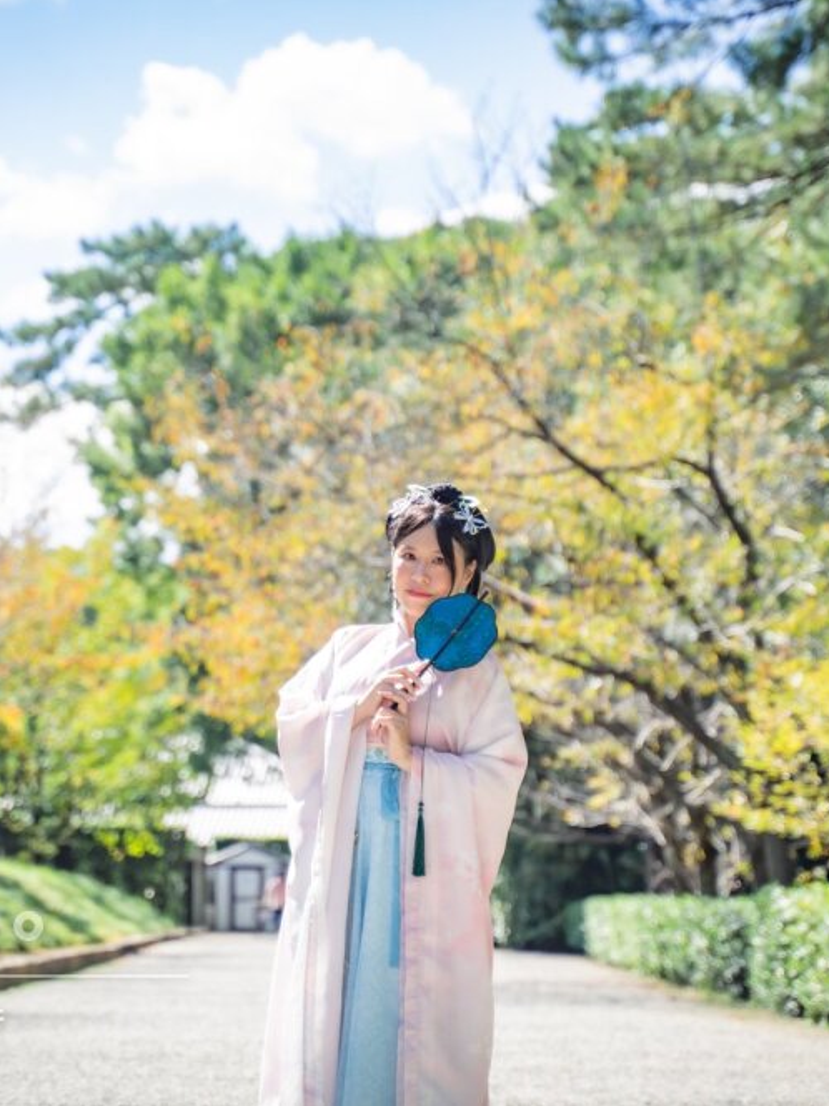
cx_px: 427
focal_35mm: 114
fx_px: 3640
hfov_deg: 13.0
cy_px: 551
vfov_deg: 17.3
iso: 100
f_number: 2.8
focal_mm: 75
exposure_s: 1/640
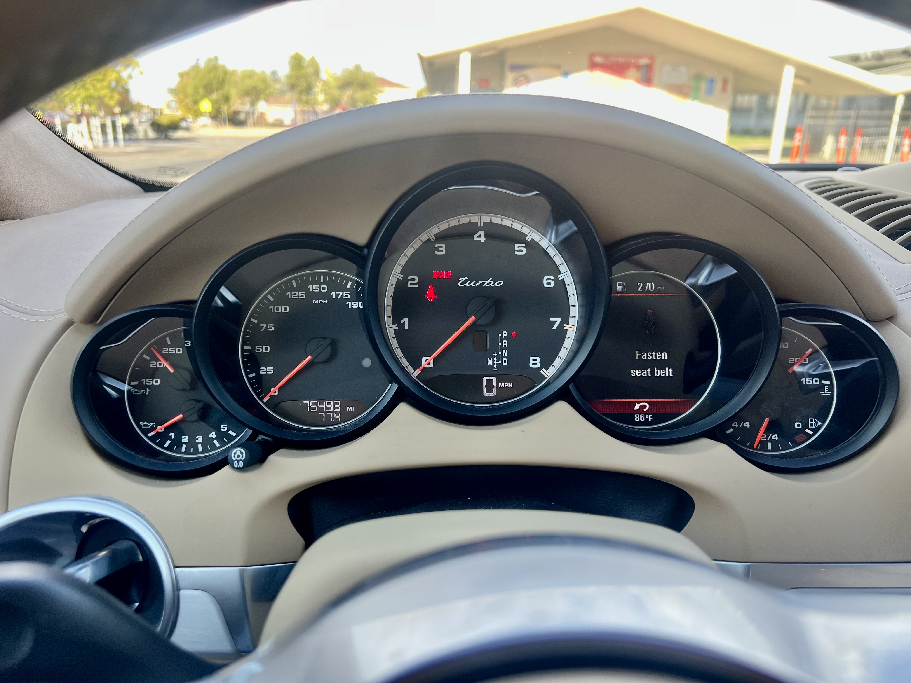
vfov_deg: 53.1
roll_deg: -1.7
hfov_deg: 67.3
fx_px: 684
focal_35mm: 26
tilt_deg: -18.7
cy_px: 342
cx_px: 456
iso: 40
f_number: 1.5
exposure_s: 1/204
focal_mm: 5.7
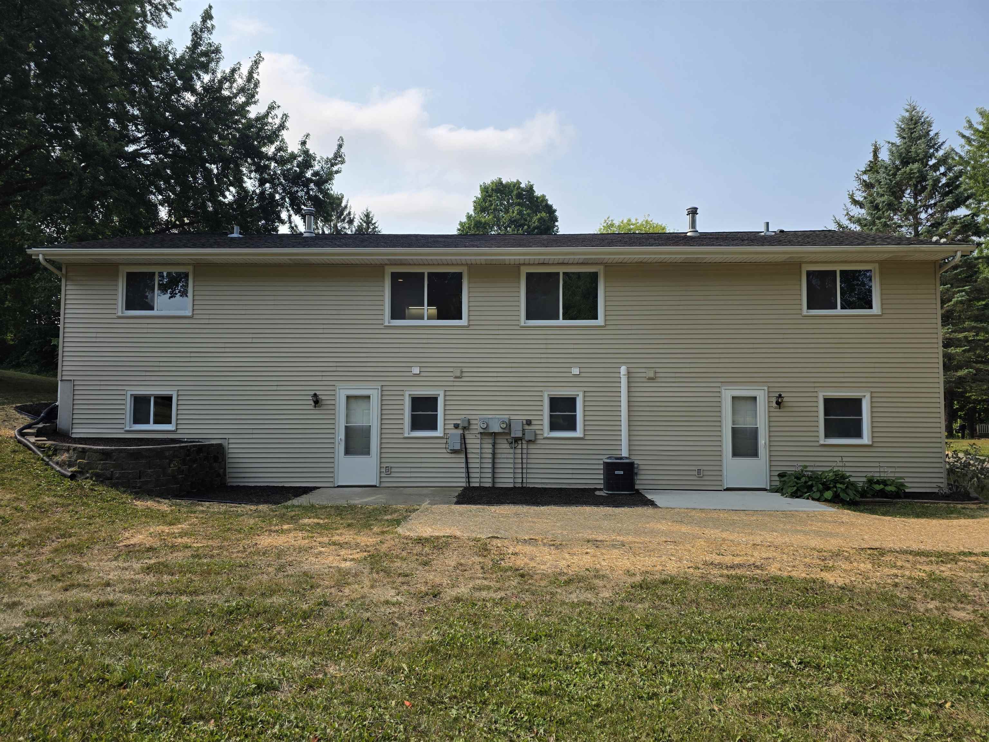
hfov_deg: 73.9
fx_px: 657
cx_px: 494
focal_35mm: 23
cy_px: 371
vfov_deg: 58.9
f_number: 1.7
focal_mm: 6.3
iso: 80
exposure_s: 1/5153
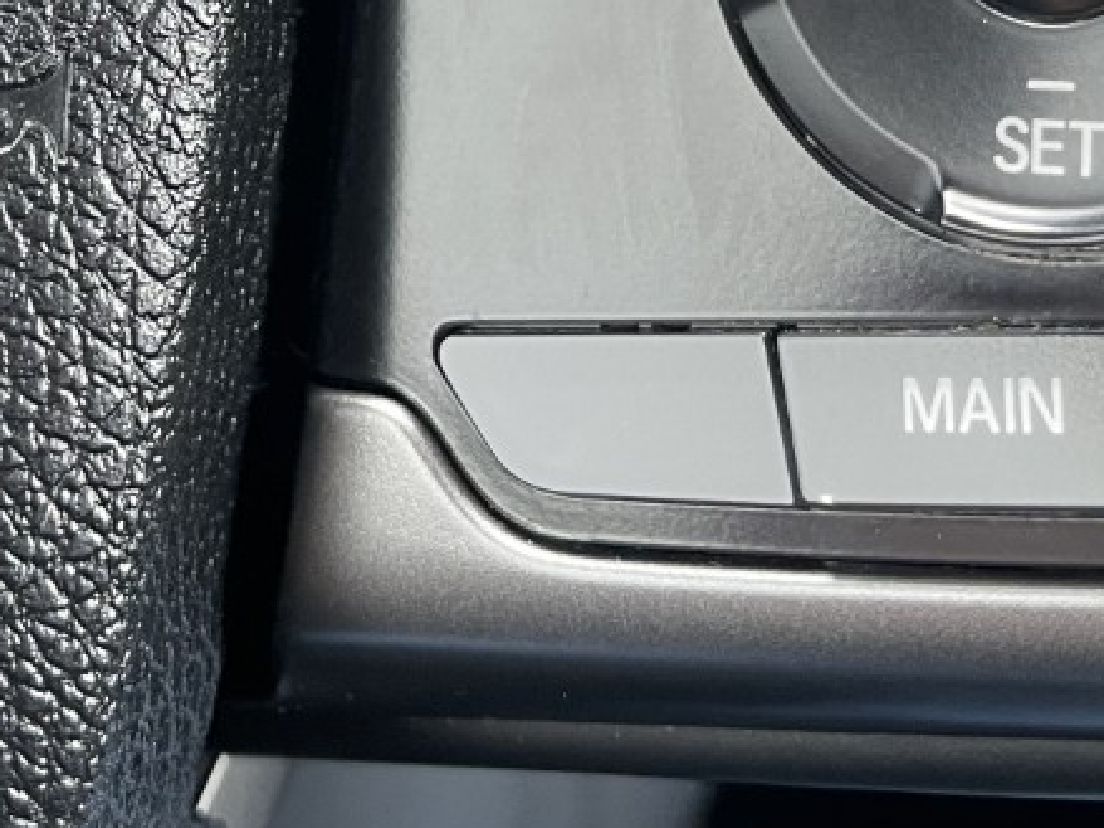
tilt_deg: -17.0
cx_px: 249
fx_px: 2614
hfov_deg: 23.5
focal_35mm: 82
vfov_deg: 16.9
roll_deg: +1.5
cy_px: -277
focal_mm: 5.1
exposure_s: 1/98
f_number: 1.6
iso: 125
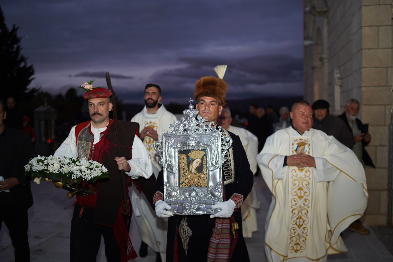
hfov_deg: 54.4
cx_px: 196
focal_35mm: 35
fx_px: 382
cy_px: 131
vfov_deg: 37.8
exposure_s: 1/200
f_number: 2.8
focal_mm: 35
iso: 800
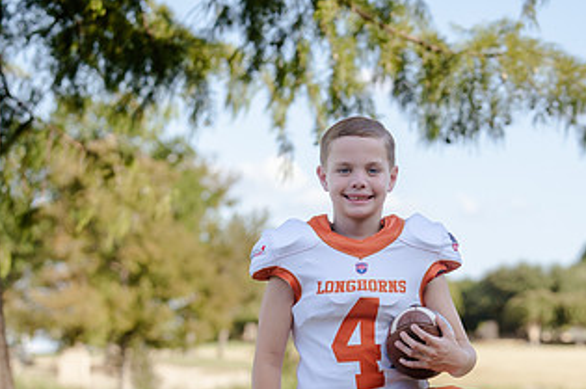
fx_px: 2422
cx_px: 367
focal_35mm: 149
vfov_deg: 9.1
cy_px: 355
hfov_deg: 13.8
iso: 100
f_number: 3.5
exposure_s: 1/320
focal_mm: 70
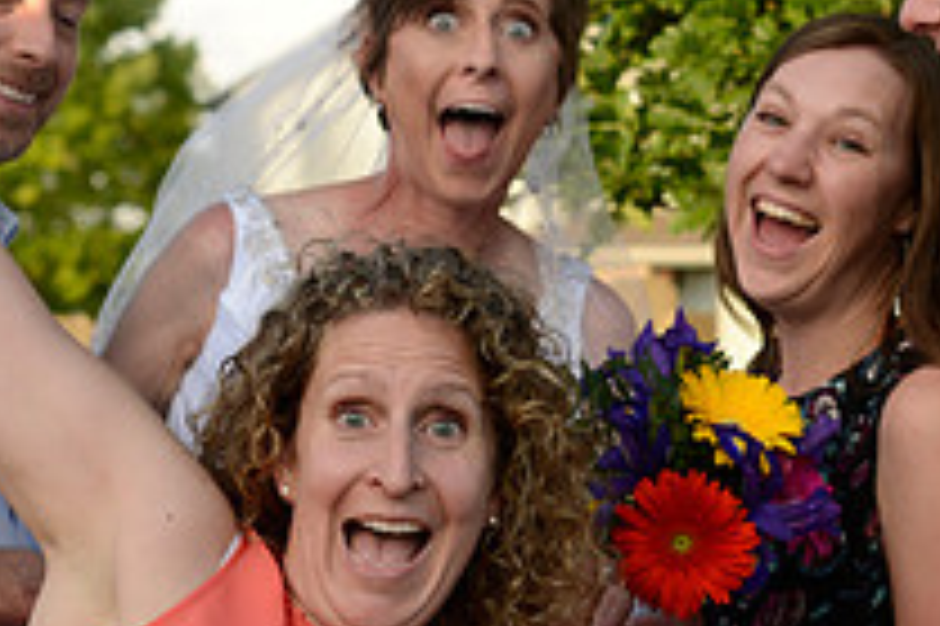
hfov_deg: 14.8
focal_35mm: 139
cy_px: 579
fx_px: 3626
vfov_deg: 9.8
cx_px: 598
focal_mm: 50
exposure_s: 1/400
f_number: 5
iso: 400
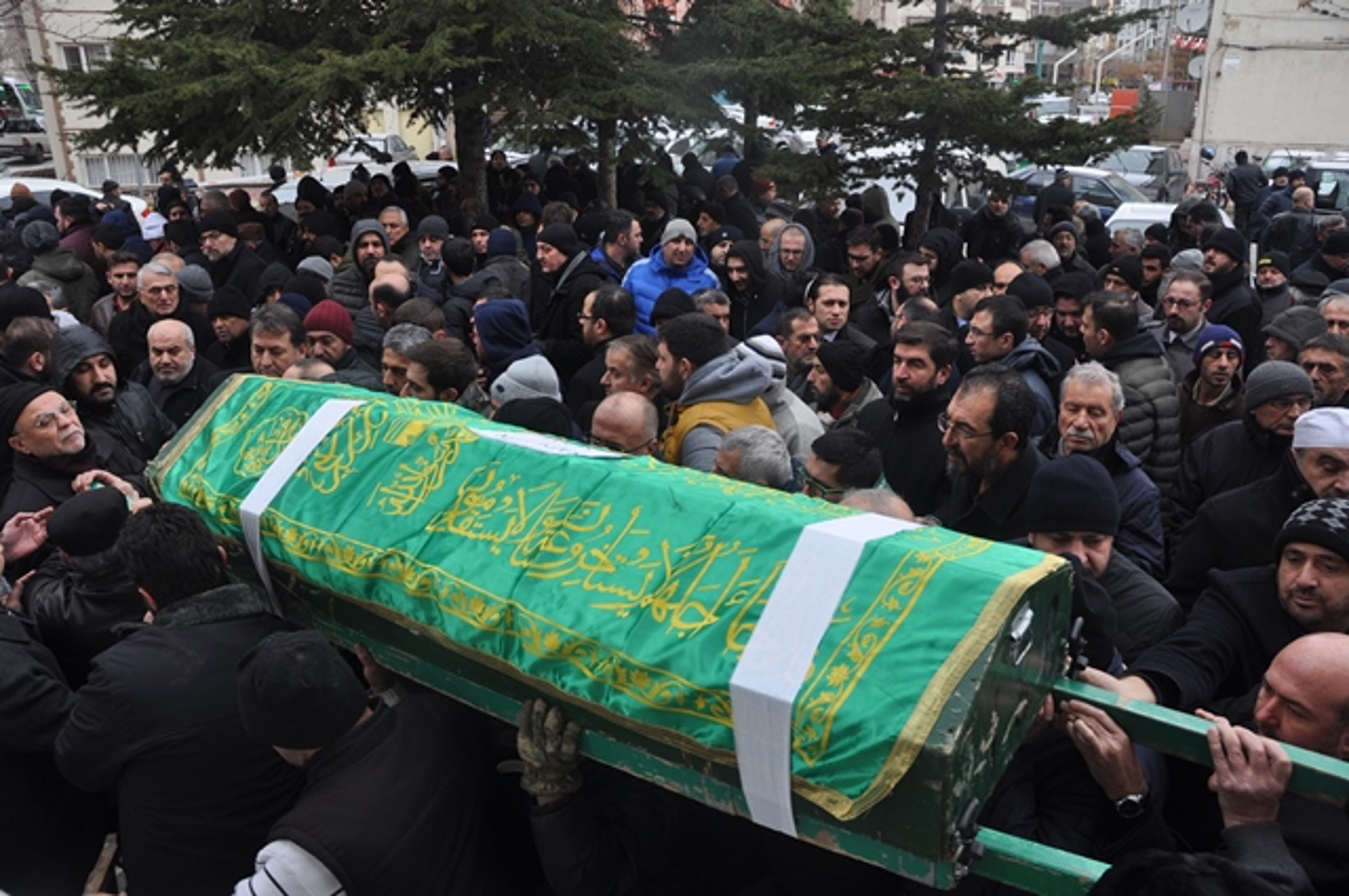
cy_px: 448
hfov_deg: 67.4
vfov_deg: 47.8
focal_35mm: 27
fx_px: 1010
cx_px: 674
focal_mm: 18
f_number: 6.3
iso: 200
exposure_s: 1/160
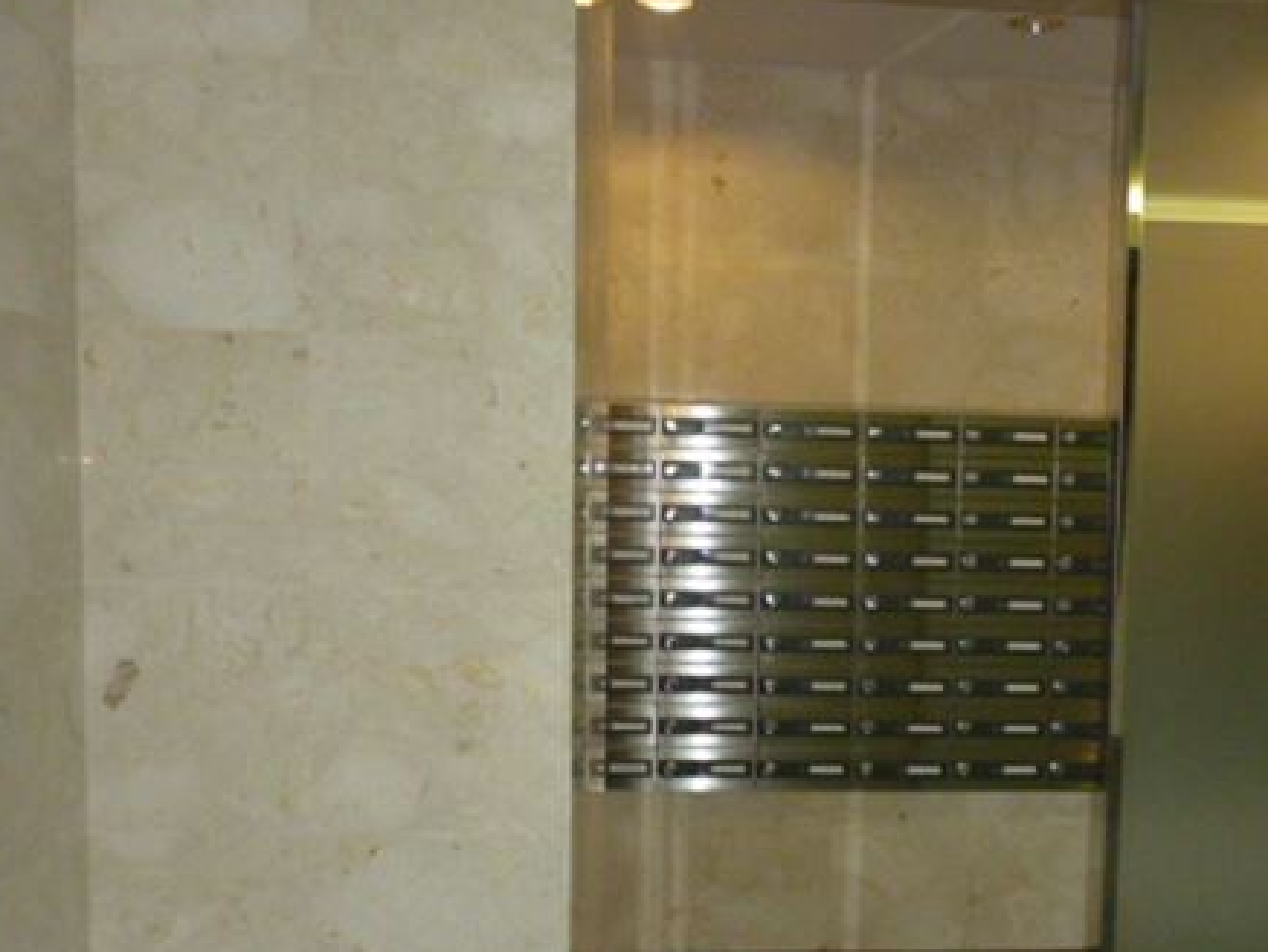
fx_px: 1502
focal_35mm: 41
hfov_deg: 44.7
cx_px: 897
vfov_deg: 34.9
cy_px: 618
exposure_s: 1/60
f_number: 3.1
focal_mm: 5
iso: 500
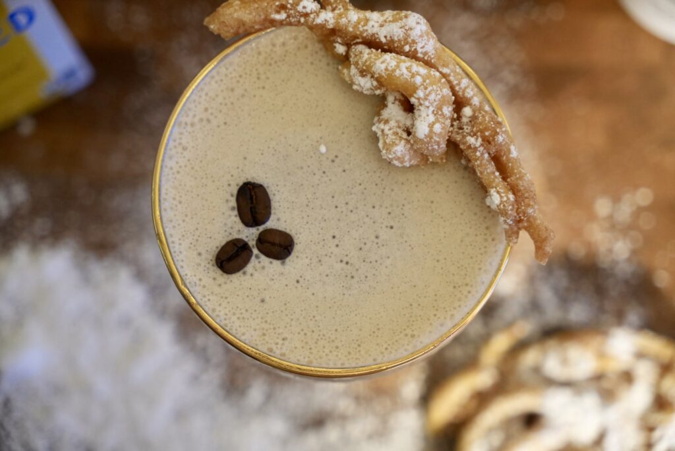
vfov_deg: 23.9
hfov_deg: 35.1
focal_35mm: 57
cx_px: 338
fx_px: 1066
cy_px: 226
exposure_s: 1/80
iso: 1250
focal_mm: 37.9
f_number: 2.8
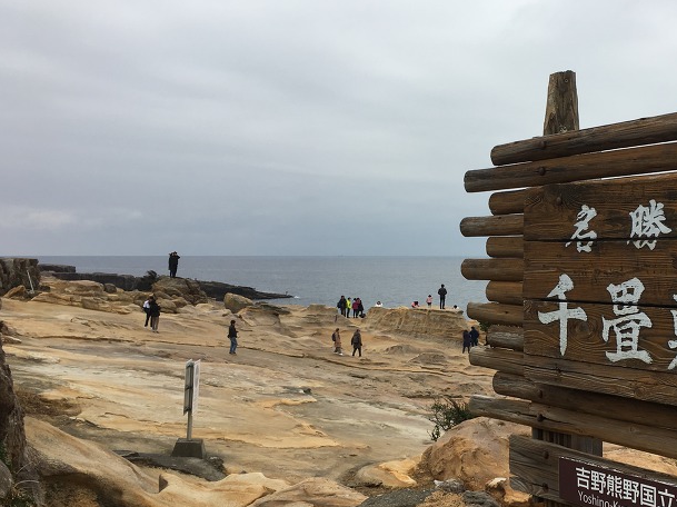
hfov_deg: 40.9
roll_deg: -1.1
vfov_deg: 32.1
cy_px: 280
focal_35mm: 45
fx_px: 880
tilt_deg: +0.3
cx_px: 506
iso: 25
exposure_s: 1/353
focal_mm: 4.15
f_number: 2.2
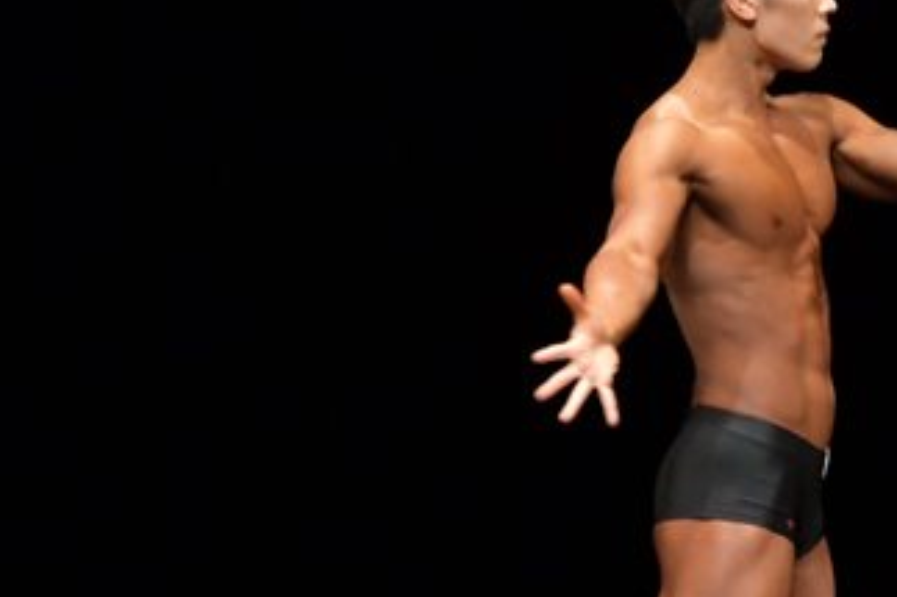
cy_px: 436
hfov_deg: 3.0
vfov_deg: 2.0
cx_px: 754
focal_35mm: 683
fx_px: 17009
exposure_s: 1/400
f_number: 5.6
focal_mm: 190
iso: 4000
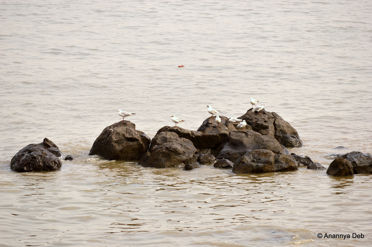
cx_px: 186
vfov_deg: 4.6
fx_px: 3097
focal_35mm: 300
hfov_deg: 6.9
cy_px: 124
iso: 100
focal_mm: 200
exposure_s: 1/400
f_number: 5.6
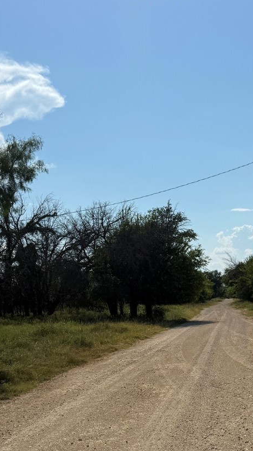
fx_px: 585
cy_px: 336
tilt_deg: -5.2
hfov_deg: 24.2
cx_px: 190
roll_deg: +3.2
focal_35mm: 49
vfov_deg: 40.9
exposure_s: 1/14286
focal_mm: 6.76
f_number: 1.78
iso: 80
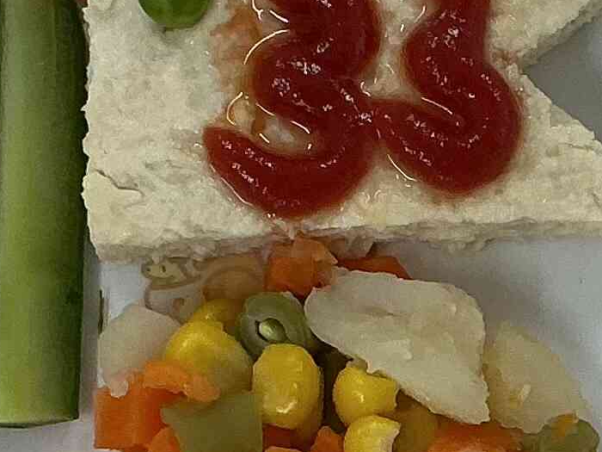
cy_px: 636
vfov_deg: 8.7
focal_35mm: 167
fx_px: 2904
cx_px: 524
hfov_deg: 11.8
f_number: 1.8
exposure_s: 1/120
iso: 64
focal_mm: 3
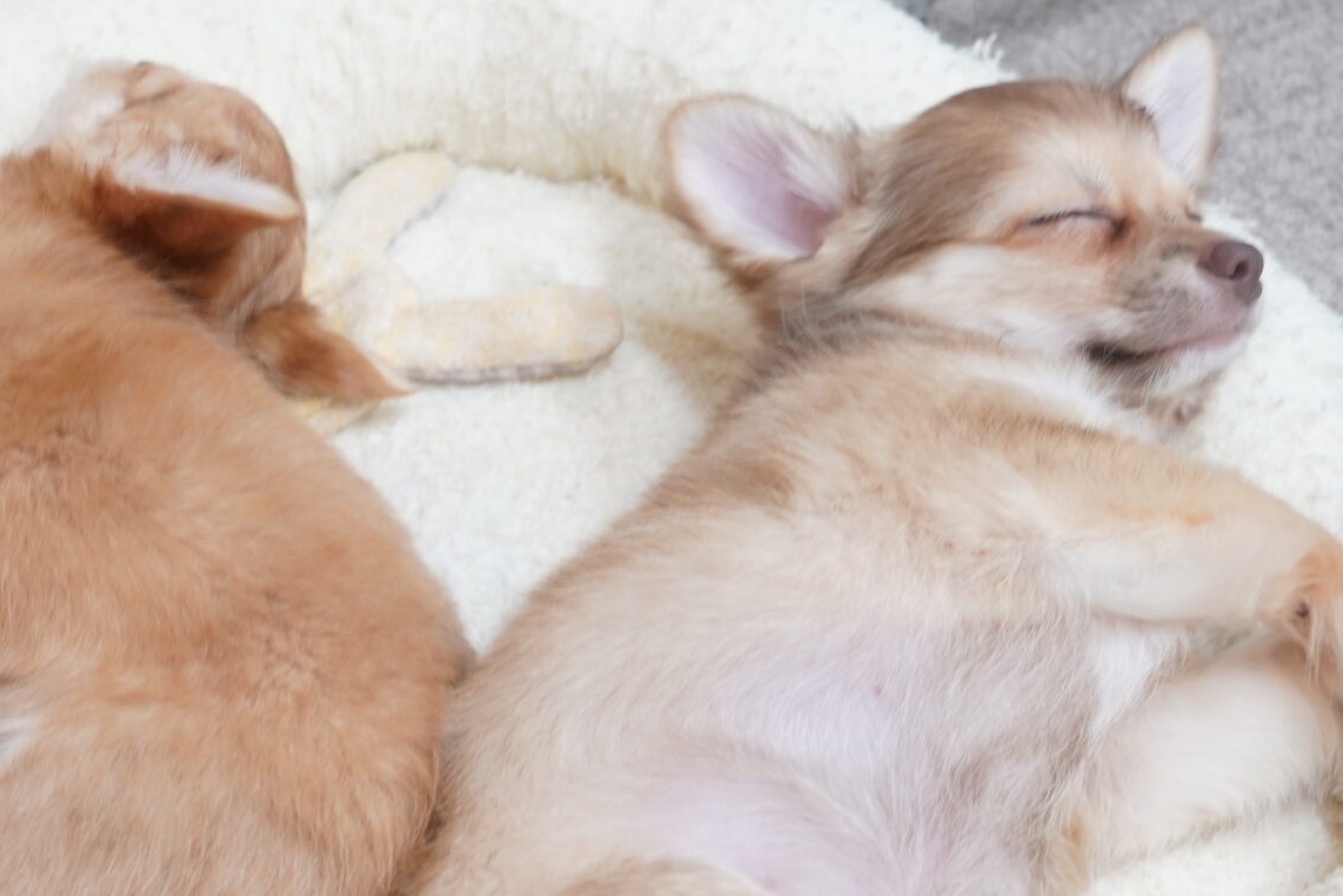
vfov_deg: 20.5
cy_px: 806
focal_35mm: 65
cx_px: 520
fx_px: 2425
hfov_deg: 30.8
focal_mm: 29
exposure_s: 1/30
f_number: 4
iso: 500
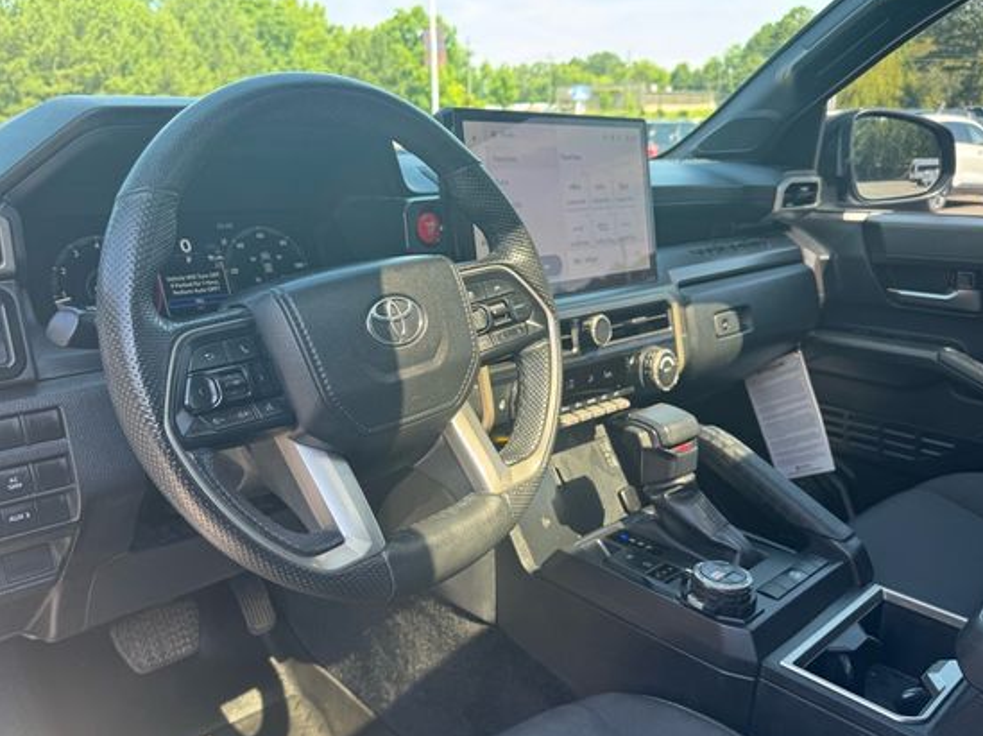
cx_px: 428
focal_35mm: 28
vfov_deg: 49.6
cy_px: 408
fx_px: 795
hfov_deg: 63.2
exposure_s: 1/121
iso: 64
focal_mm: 6.76
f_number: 1.78
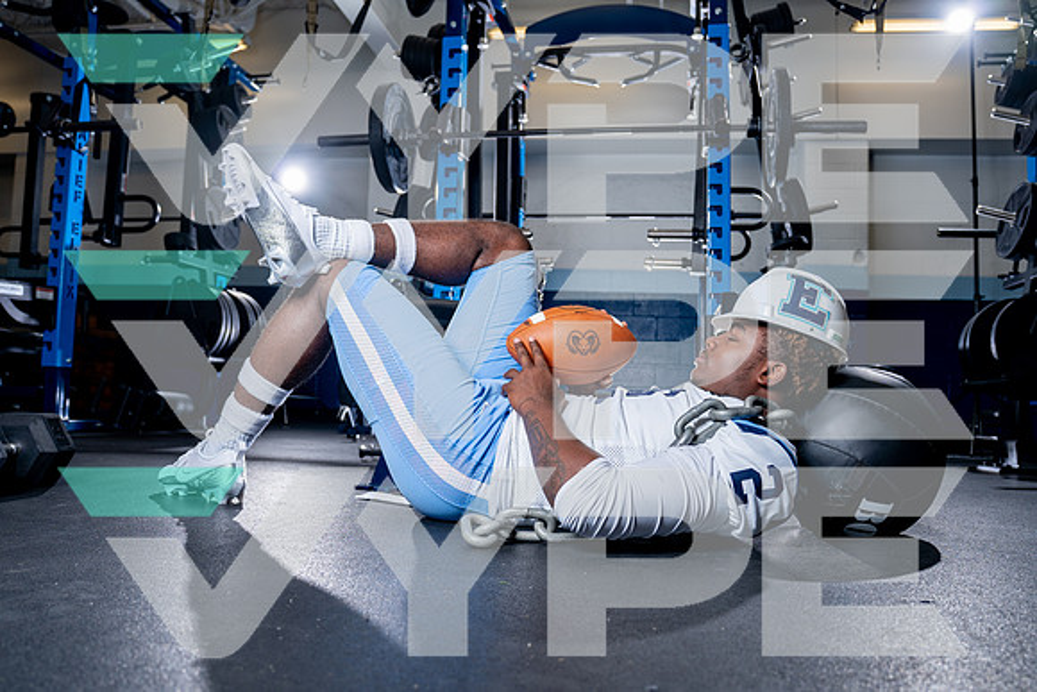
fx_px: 824
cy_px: 346
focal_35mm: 29
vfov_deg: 45.6
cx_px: 518
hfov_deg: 64.4
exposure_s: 1/250
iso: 100
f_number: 4
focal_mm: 27
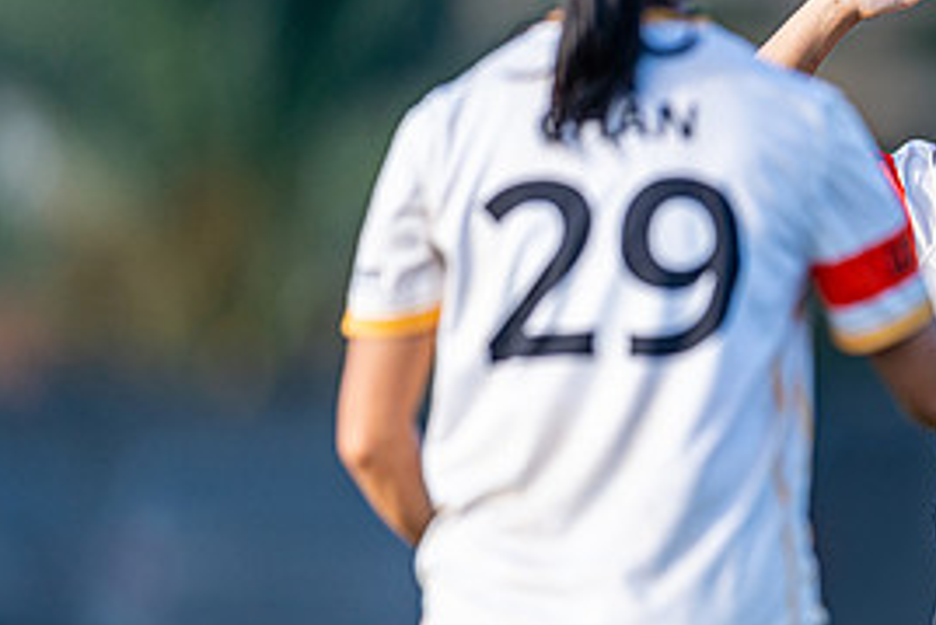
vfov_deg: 1.5
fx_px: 24478
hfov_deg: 2.2
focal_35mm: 941
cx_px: 1097
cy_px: 331
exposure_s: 1/1000
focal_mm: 400
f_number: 2.8
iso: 250
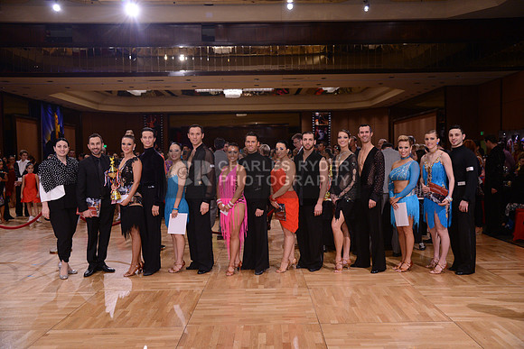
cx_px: 262
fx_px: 466
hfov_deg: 58.7
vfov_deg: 41.1
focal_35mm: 32
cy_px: 174
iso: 1600
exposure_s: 1/250
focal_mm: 32
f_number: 4
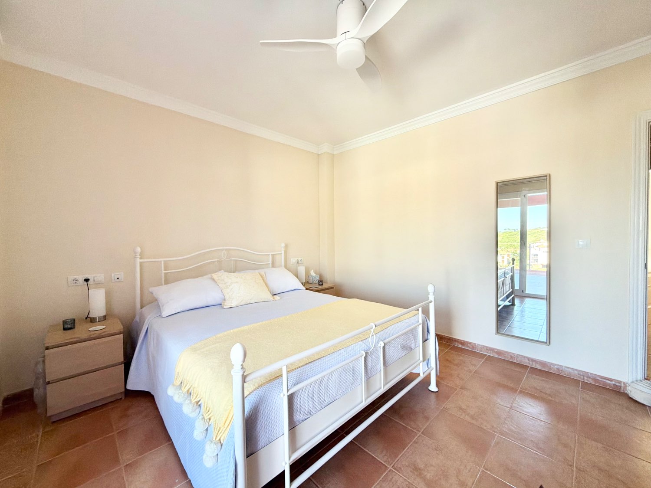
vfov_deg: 85.7
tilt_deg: -1.2
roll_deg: -0.1
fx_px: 263
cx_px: 326
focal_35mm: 14
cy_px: 244
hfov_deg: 102.1
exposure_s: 1/121
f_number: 2.2
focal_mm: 2.22
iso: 80
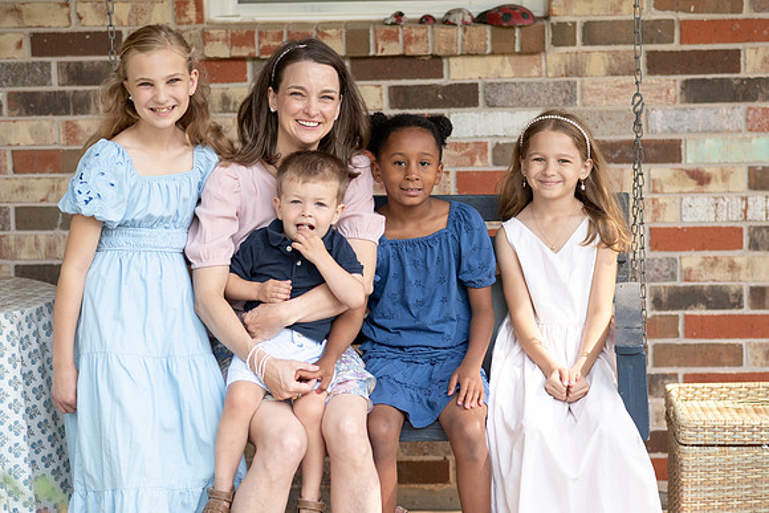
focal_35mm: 100
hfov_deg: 20.3
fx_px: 2146
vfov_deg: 13.6
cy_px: 271
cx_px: 398
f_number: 2.2
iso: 320
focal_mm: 85
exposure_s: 1/1250
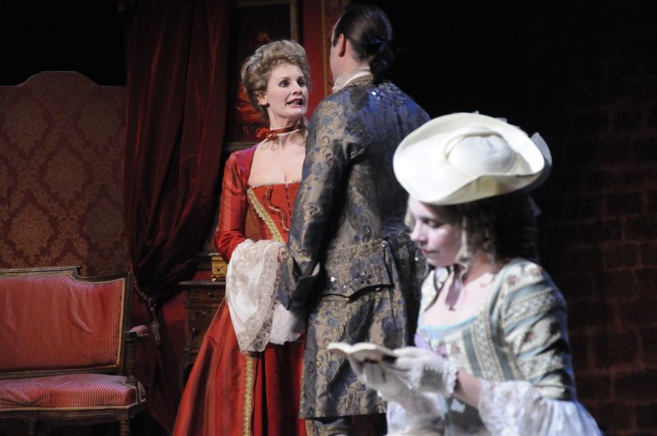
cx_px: 328
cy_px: 218
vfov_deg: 10.7
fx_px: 2324
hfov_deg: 16.1
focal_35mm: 128
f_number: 5.6
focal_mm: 85
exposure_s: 1/80
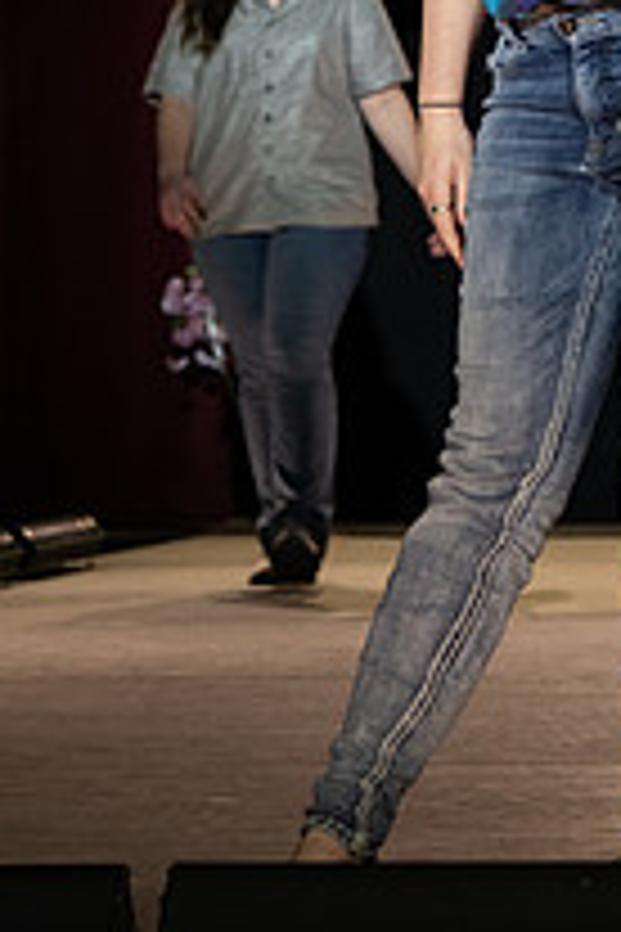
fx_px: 7167
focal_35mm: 277
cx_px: 709
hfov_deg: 4.9
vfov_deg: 7.4
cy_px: -38
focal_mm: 82
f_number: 5.6
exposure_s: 1/400
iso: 1250
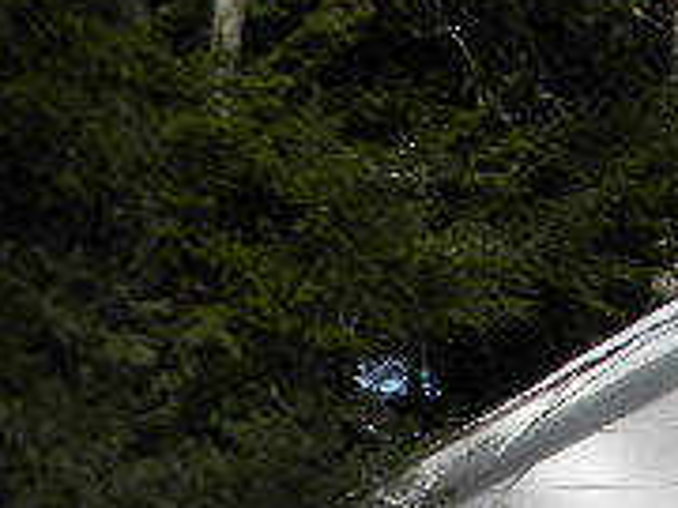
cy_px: 674
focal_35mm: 146
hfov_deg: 12.7
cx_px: 1051
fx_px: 2860
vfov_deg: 9.9
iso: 80
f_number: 3.8
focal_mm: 7.3
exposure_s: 1/608
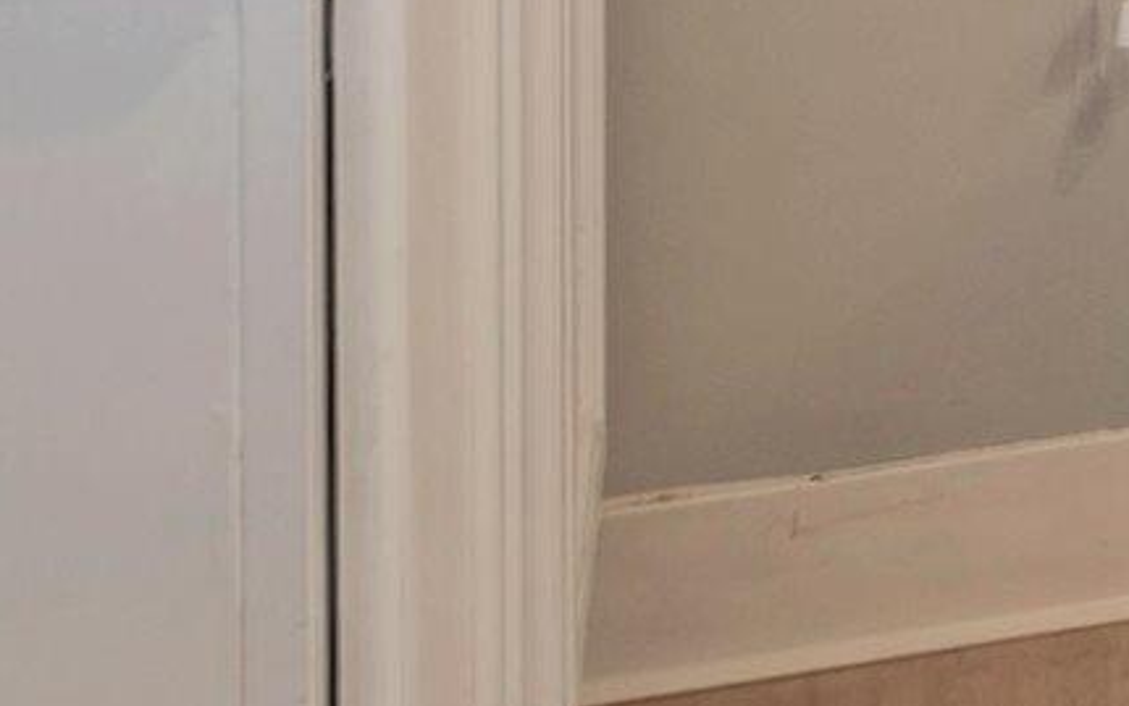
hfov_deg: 11.4
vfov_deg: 7.3
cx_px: 2683
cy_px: -1669
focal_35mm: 153
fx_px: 4709
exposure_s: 1/2
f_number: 9
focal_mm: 14
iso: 100
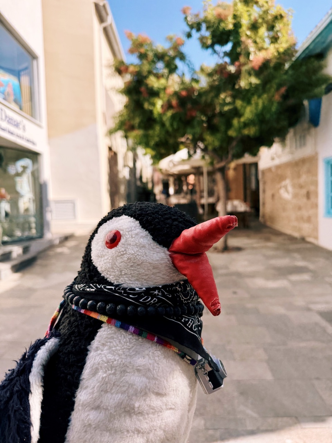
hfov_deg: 56.8
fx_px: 307
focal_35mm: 24
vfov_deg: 71.6
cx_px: 166
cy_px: 222
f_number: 1.78
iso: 80
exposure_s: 1/3279
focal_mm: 6.76
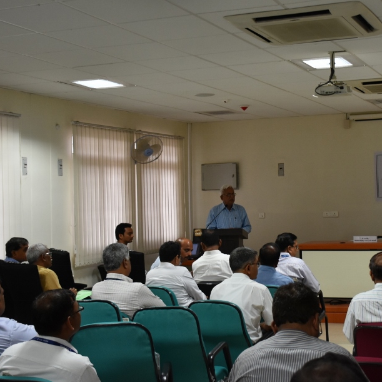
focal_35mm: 58
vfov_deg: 29.7
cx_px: 287
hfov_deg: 29.2
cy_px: 178
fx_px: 721
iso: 800
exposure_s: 1/80
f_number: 4.5
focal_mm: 27
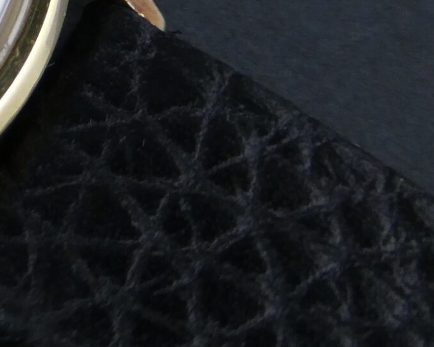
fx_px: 1901
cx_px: -372
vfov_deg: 10.3
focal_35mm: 148
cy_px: -65
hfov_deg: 11.9
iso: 250
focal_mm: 7.2
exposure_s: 1/125
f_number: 3.8
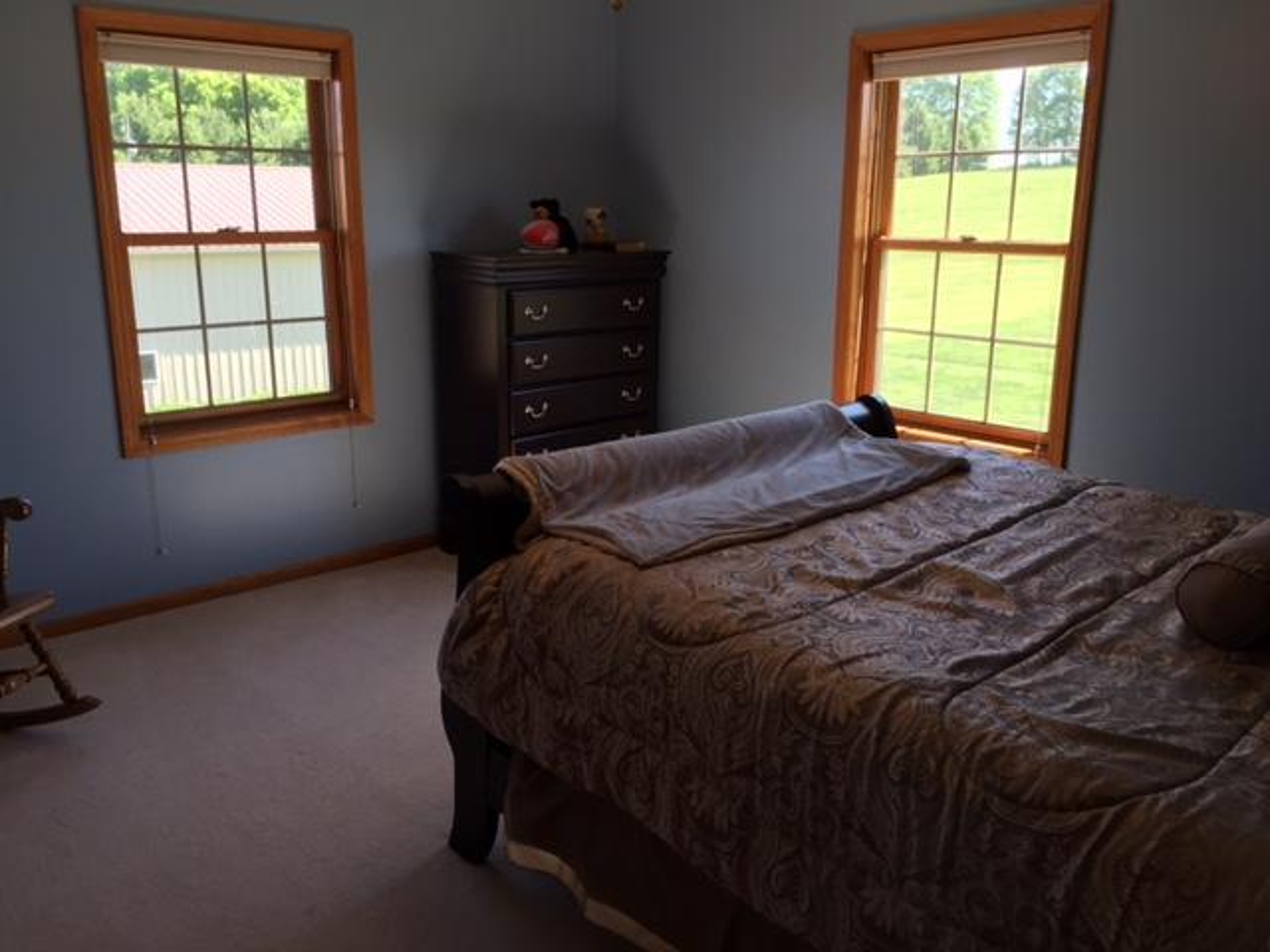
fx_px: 1064
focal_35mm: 29
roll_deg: +0.7
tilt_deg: -14.1
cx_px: 635
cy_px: 476
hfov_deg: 61.7
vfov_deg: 48.2
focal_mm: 4.15
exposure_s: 1/120
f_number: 2.2
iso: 50
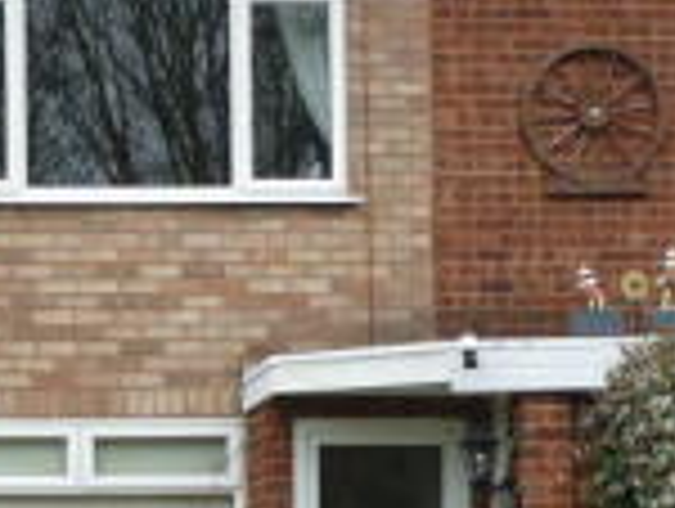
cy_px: 497
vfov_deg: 11.5
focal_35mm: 128
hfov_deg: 15.2
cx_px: 97
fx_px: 2500
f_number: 2.8
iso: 80
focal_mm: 5.5
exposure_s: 1/160
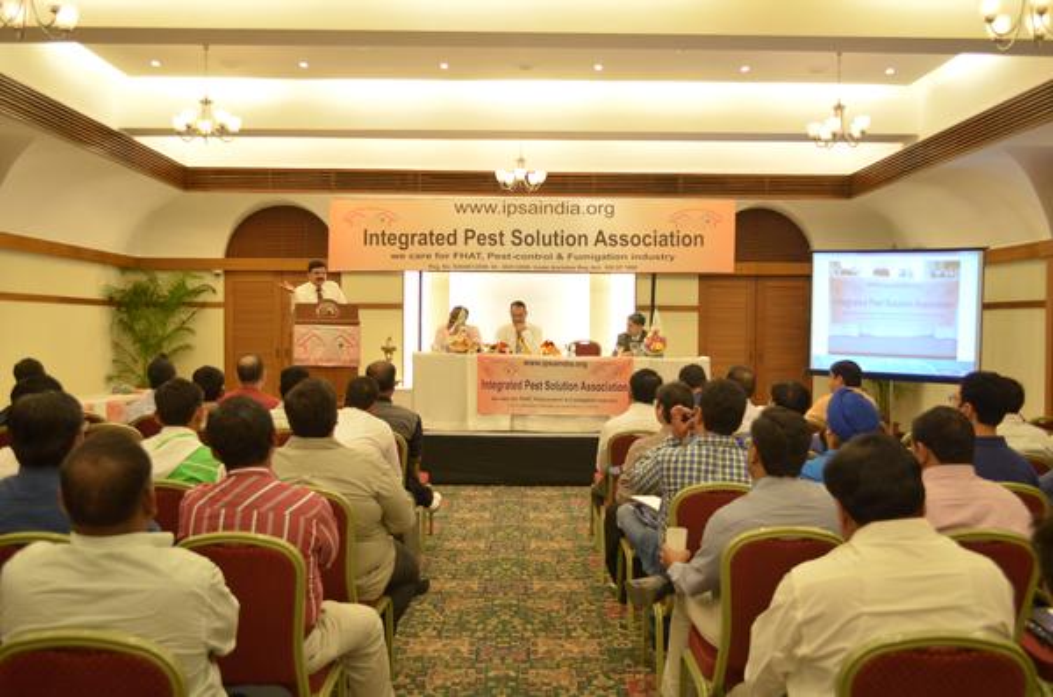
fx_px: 963
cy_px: 348
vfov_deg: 39.8
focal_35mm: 33
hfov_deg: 57.3
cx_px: 526
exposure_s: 1/40
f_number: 4
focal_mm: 22
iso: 1000
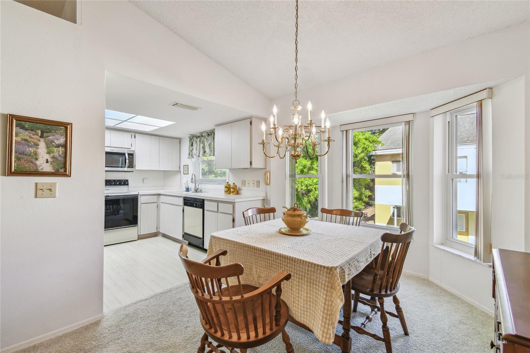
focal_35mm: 15
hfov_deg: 100.4
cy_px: 176
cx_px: 265
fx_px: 221
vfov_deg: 77.3
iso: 100
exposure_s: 1/25
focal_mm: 10
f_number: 7.1
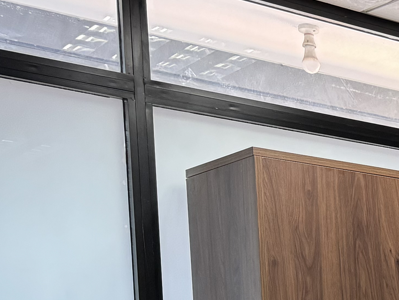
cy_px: 460
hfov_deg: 16.8
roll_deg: +2.5
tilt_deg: -3.1
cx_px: 744
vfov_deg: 14.6
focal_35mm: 94
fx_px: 1084
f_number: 1.78
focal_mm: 6.76
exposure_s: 1/50
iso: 250
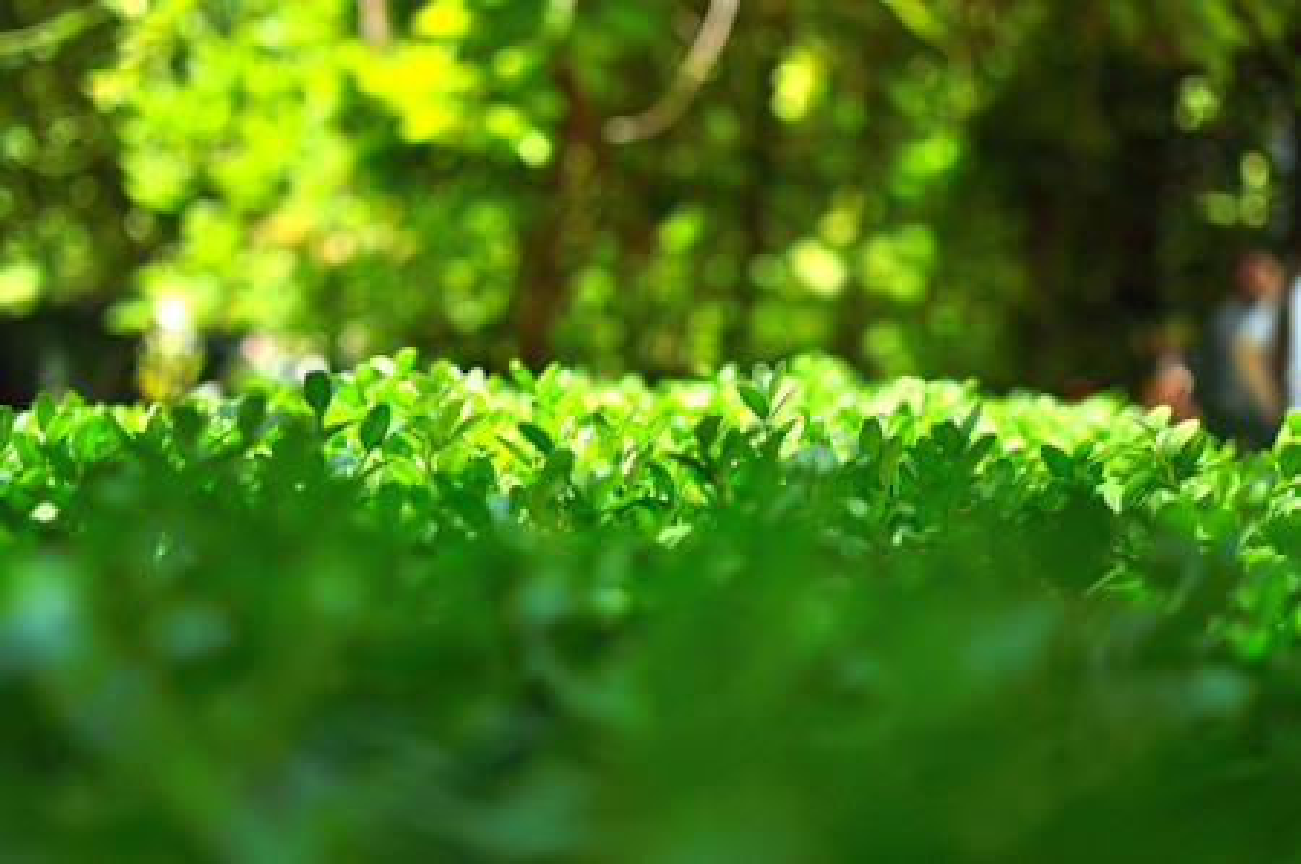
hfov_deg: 37.9
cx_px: 650
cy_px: 432
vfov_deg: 25.7
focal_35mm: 52
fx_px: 1895
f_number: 2
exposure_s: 1/3200
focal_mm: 35
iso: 100
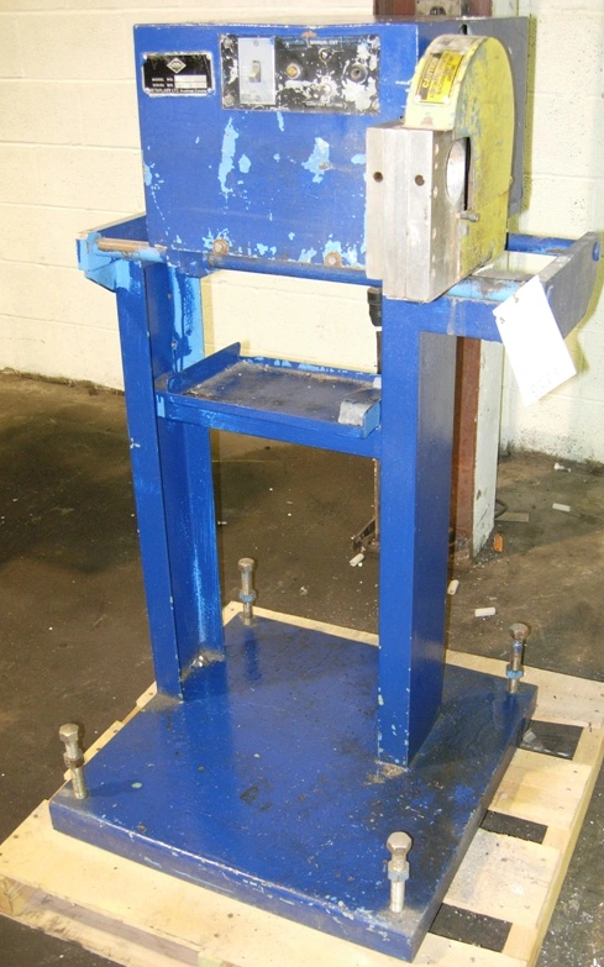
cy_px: 485
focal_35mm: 39
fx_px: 1028
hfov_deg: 32.7
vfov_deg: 50.4
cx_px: 354
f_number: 2.7
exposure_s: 1/7.5
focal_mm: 7.5
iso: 137
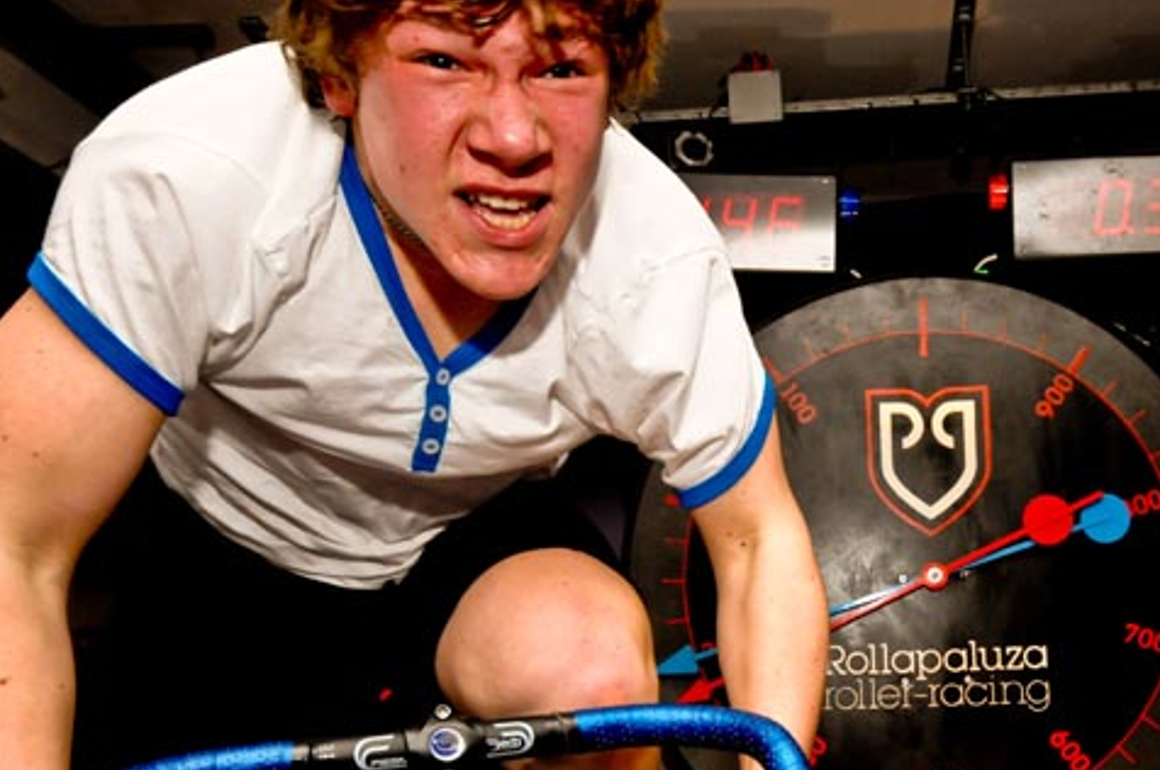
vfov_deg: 34.4
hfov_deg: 49.2
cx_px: 851
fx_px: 1218
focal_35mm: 38
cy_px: 569
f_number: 6.3
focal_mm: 15
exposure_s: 1/400
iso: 1250
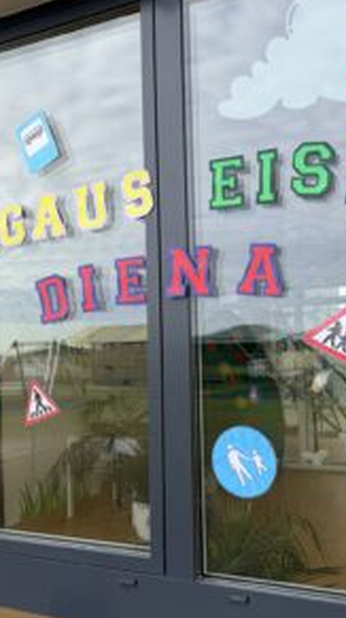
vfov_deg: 55.3
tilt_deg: +1.6
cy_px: 308
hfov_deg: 32.5
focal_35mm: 36
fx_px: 589
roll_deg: +1.5
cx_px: 225
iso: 80
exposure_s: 1/1271
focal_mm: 6.76
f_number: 1.78
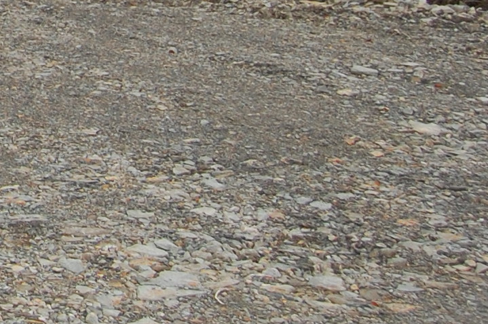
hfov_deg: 15.2
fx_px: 1530
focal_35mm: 113
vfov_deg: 11.0
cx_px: -445
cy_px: -320
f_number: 5.6
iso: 360
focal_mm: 18
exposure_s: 1/500
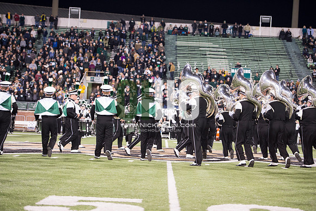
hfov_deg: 21.5
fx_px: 833
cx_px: 158
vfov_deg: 14.4
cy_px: 106
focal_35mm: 95
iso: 2500
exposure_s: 1/400
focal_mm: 95
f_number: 2.8
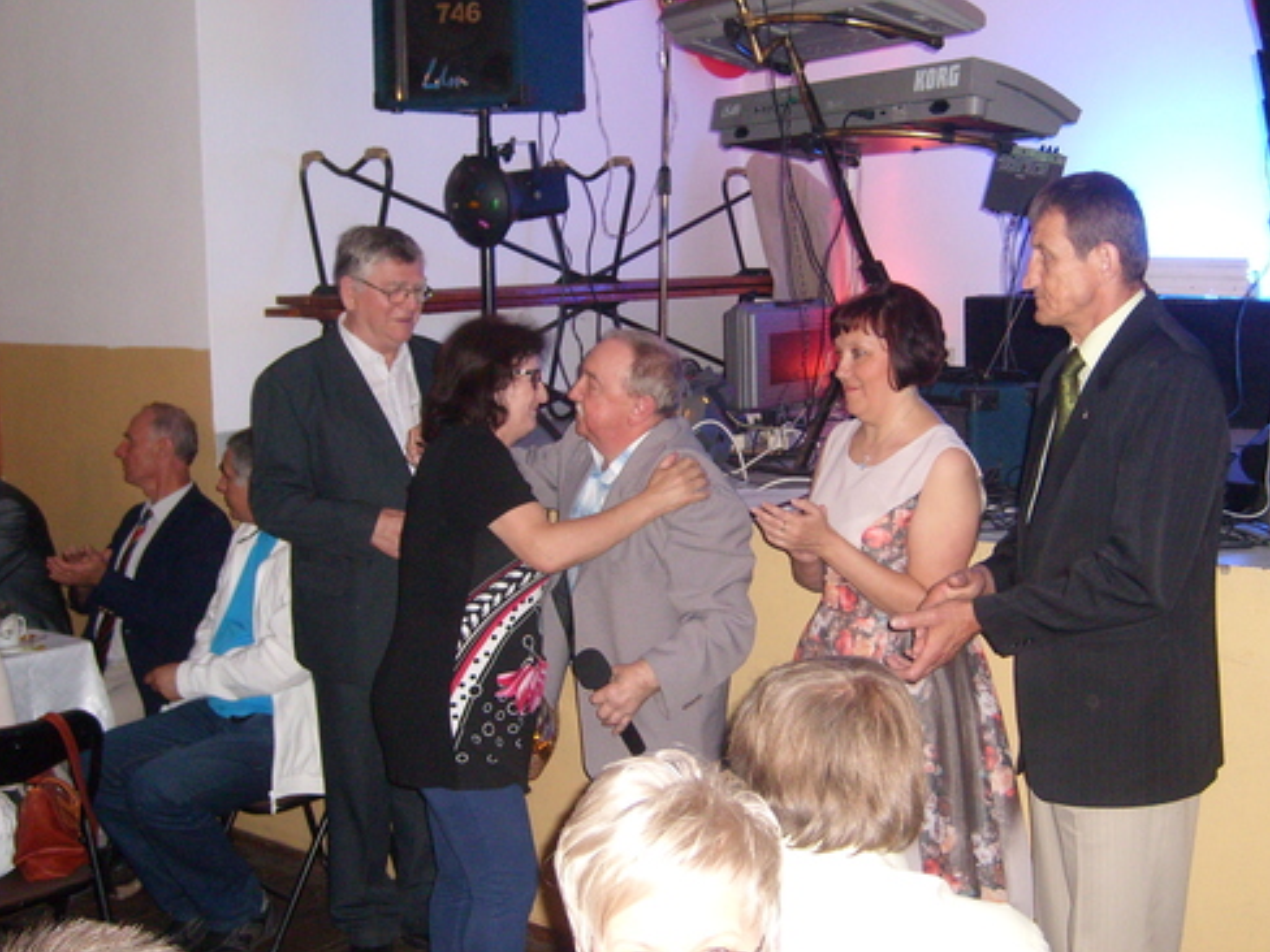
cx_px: 752
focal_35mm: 43
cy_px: 453
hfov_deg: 43.7
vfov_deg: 33.6
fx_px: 1578
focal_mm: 5.8
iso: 300
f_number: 2.8
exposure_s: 1/30
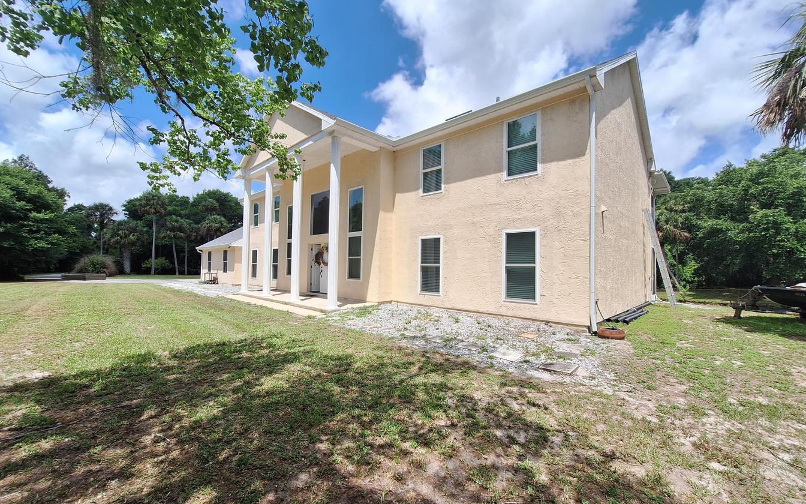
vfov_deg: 78.6
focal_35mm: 14
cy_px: 253
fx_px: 308
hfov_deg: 105.3
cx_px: 398
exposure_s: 1/1748
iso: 40
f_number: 2.2
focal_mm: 1.74
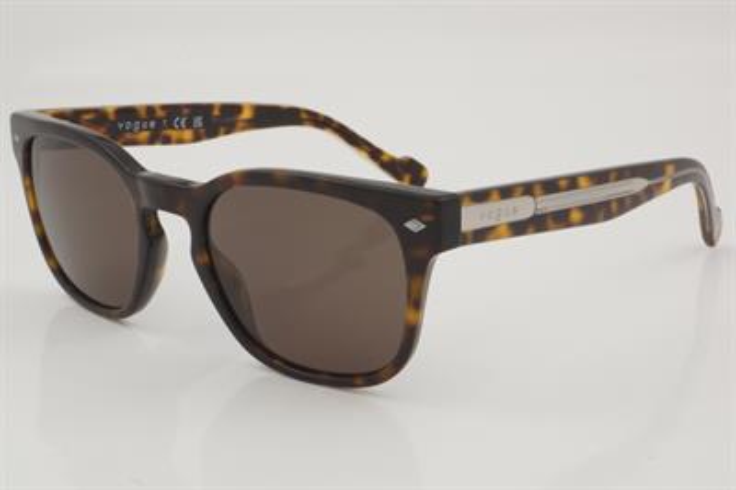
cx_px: 368
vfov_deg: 18.2
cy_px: 245
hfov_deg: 27.0
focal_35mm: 75
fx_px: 1532
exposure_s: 1/3
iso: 100
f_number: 32
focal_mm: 50
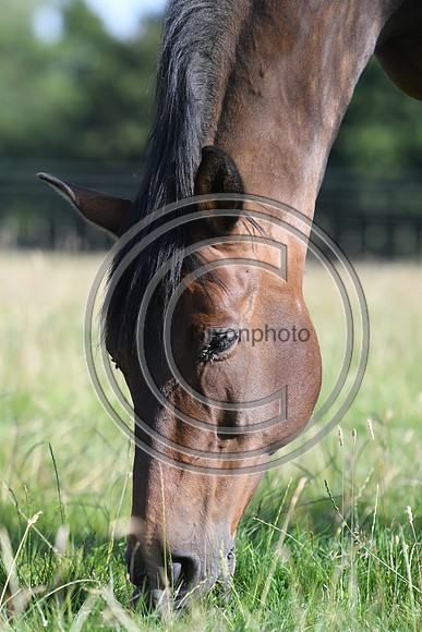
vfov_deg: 8.6
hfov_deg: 5.7
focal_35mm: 240
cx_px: 211
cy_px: 316
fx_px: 4217
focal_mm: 160
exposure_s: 1/1250
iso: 250
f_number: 3.5
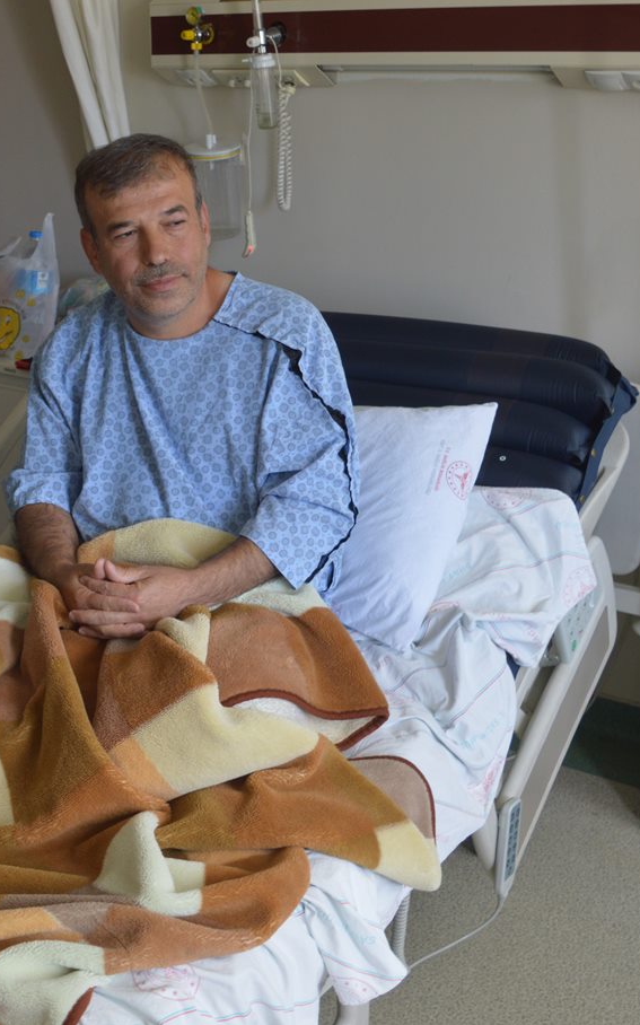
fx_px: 1285
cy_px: 512
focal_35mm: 46
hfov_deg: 27.5
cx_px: 146
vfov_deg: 43.5
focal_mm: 20
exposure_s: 1/60
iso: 400
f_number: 4
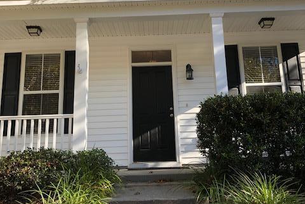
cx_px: 152
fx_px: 330
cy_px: 77
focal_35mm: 39
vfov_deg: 34.1
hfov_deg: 49.5
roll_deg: +2.7
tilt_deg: +13.2
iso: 20
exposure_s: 1/450
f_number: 1.8
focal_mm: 4
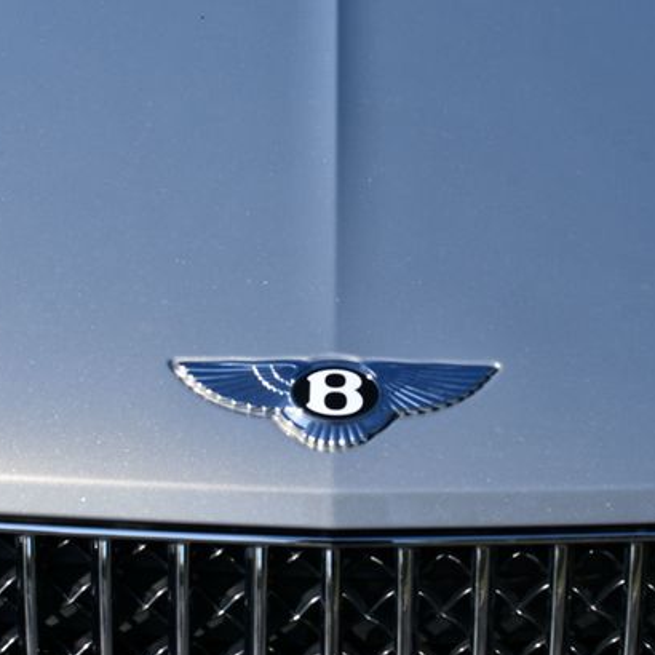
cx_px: 308
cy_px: 340
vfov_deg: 25.0
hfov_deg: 25.0
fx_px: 1477
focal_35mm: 69
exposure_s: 1/250
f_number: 8
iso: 100
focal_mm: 26
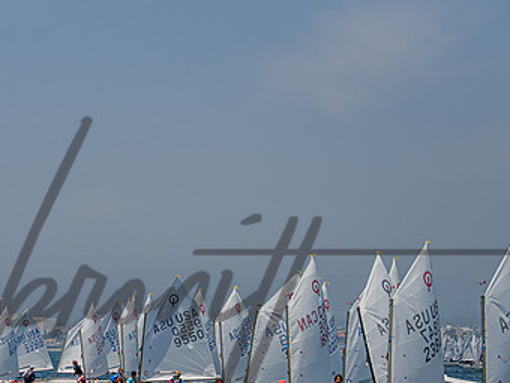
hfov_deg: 13.5
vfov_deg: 10.3
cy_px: 305
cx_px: -3
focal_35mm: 144
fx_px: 2122
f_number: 6
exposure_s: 1/3200
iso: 320
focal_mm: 70
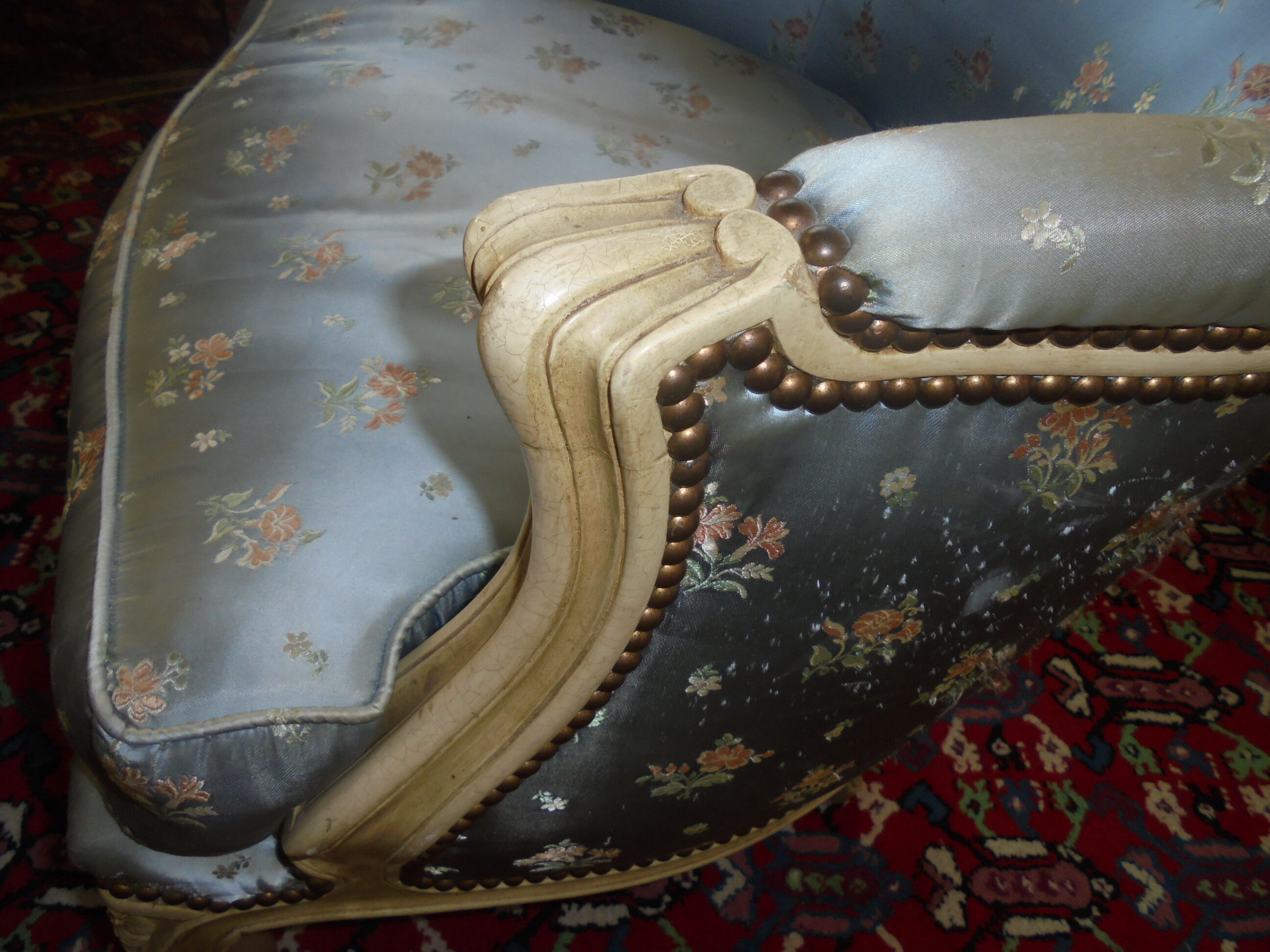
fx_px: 954
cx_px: 635
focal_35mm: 26
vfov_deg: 53.1
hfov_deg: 67.3
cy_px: 476
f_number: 3.5
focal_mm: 4.6
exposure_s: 1/30
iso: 100
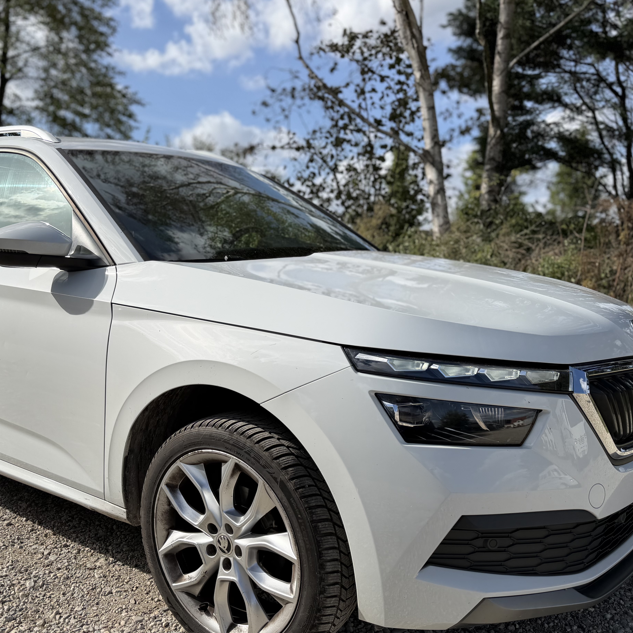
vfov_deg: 49.7
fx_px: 683
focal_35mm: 33
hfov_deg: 49.4
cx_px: 247
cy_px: 349
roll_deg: -0.4
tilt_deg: -5.6
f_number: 1.78
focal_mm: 6.76
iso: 80
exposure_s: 1/3953
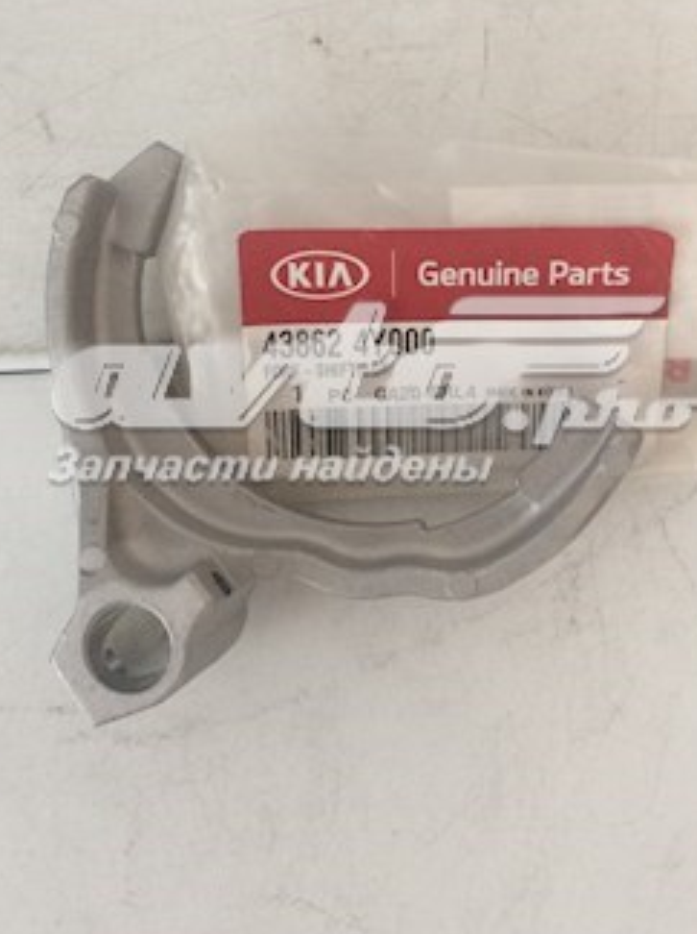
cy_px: 383
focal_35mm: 43
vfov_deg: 43.7
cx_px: 379
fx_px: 1157
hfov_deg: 33.5
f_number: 2.2
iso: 200
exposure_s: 1/33
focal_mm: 4.15
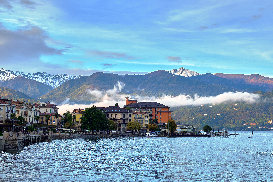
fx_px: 470
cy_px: 91
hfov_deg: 32.4
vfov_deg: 21.9
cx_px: 136
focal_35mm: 62
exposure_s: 1/125
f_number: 8
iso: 400
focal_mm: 41.4
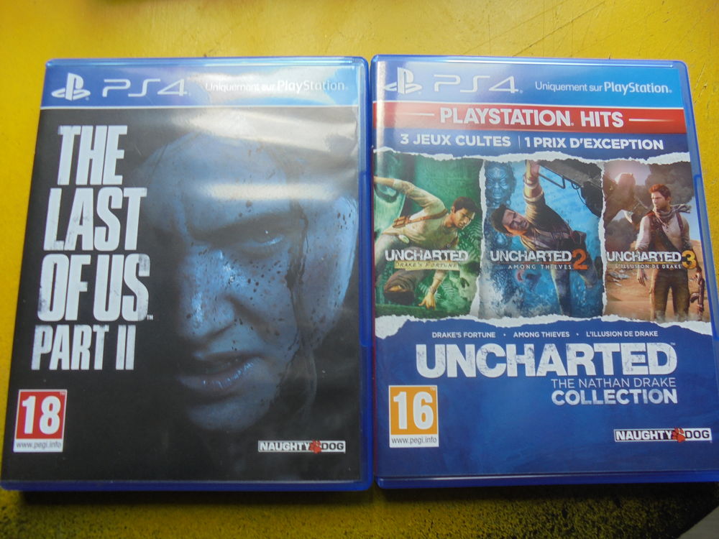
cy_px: 270
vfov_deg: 53.1
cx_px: 360
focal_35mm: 26
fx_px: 540
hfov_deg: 67.3
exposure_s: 1/40
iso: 100
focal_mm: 4.6
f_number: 3.5
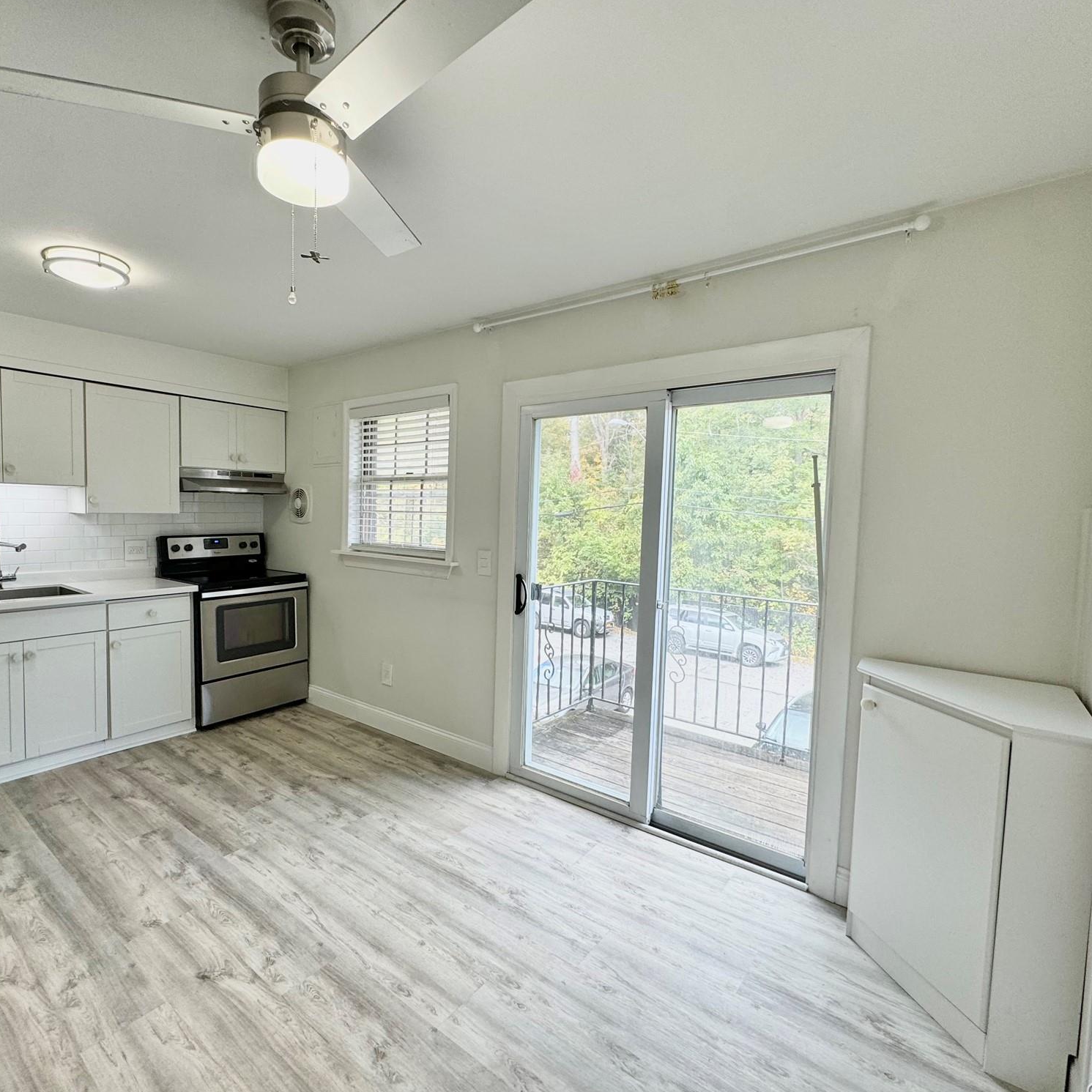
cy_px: 546
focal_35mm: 17
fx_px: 607
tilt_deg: -3.7
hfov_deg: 83.6
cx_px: 485
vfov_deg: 84.0
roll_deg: -1.0
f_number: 2.2
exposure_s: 1/120
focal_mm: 2.22
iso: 64
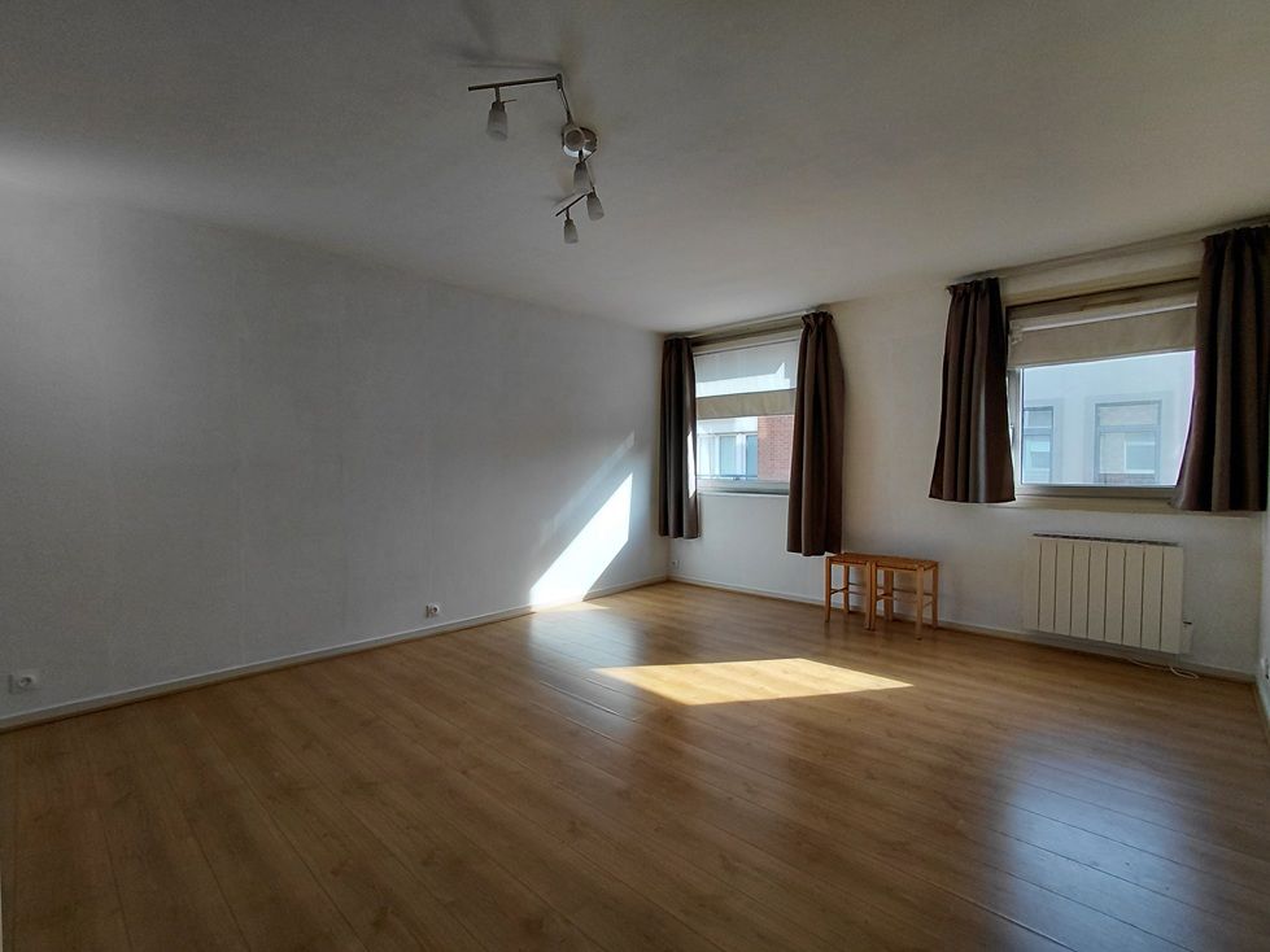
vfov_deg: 78.1
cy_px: 476
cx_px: 635
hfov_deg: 94.5
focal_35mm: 16
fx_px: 587
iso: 40
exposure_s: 1/247
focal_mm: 1.64
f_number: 2.2
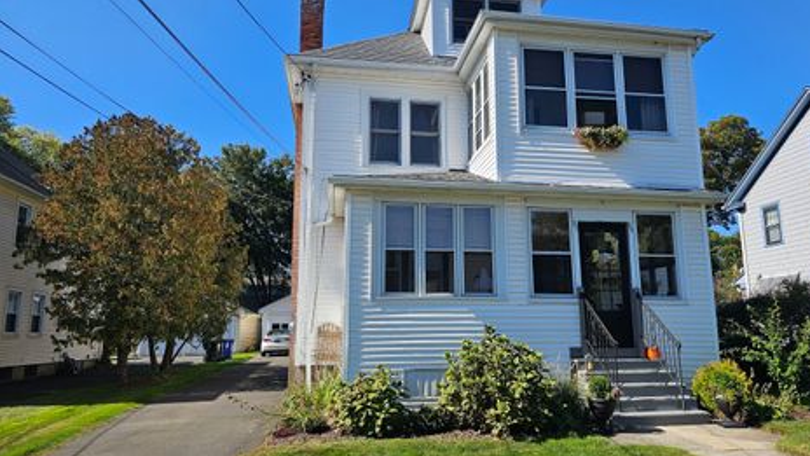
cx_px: 435
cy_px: 242
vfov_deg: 42.9
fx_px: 580
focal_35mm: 27
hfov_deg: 69.8
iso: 10
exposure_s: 1/728
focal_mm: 6.3
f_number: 1.7
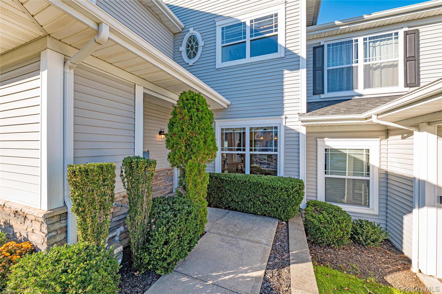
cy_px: 147
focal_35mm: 14
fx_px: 172
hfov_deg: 104.3
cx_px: 221
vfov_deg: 81.1
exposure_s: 1/250
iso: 400
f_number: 8
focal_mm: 14
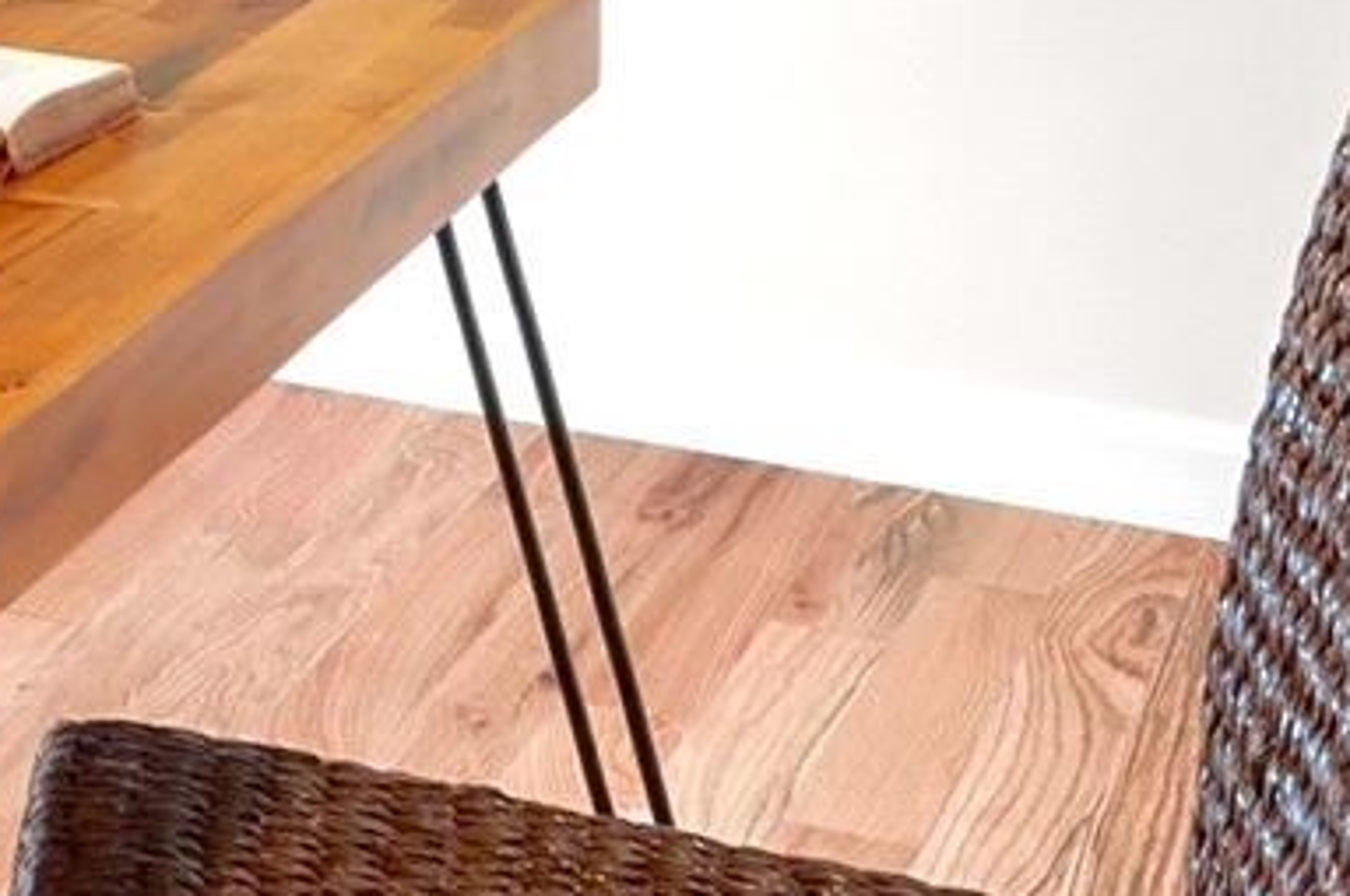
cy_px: -820
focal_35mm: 112
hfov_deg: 14.5
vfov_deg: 11.2
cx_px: -1512
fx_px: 4195
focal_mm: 14
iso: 250
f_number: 7.1
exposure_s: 1.3
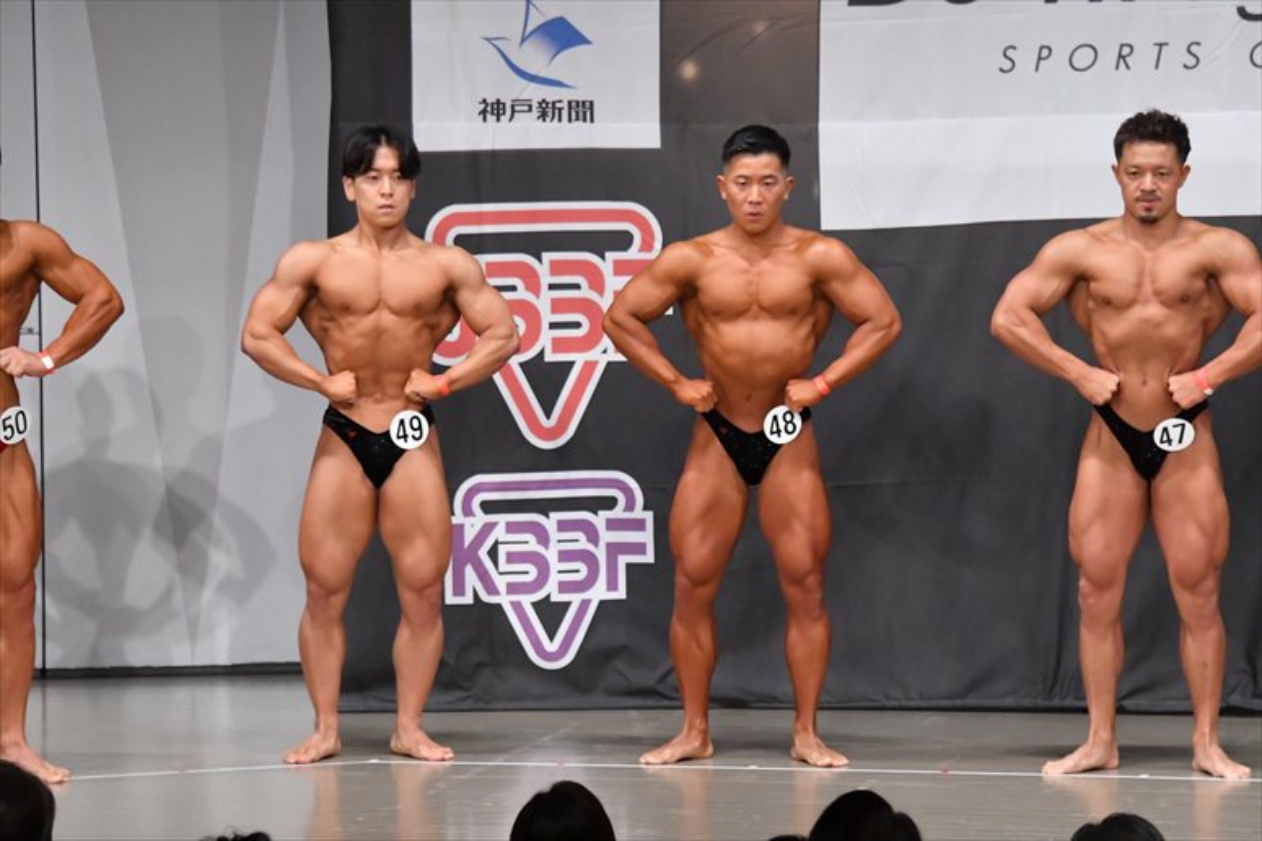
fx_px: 7078
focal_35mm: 202
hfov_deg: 10.2
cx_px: 631
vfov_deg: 6.8
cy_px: 420
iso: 6400
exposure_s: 1/400
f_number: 5.6
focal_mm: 135
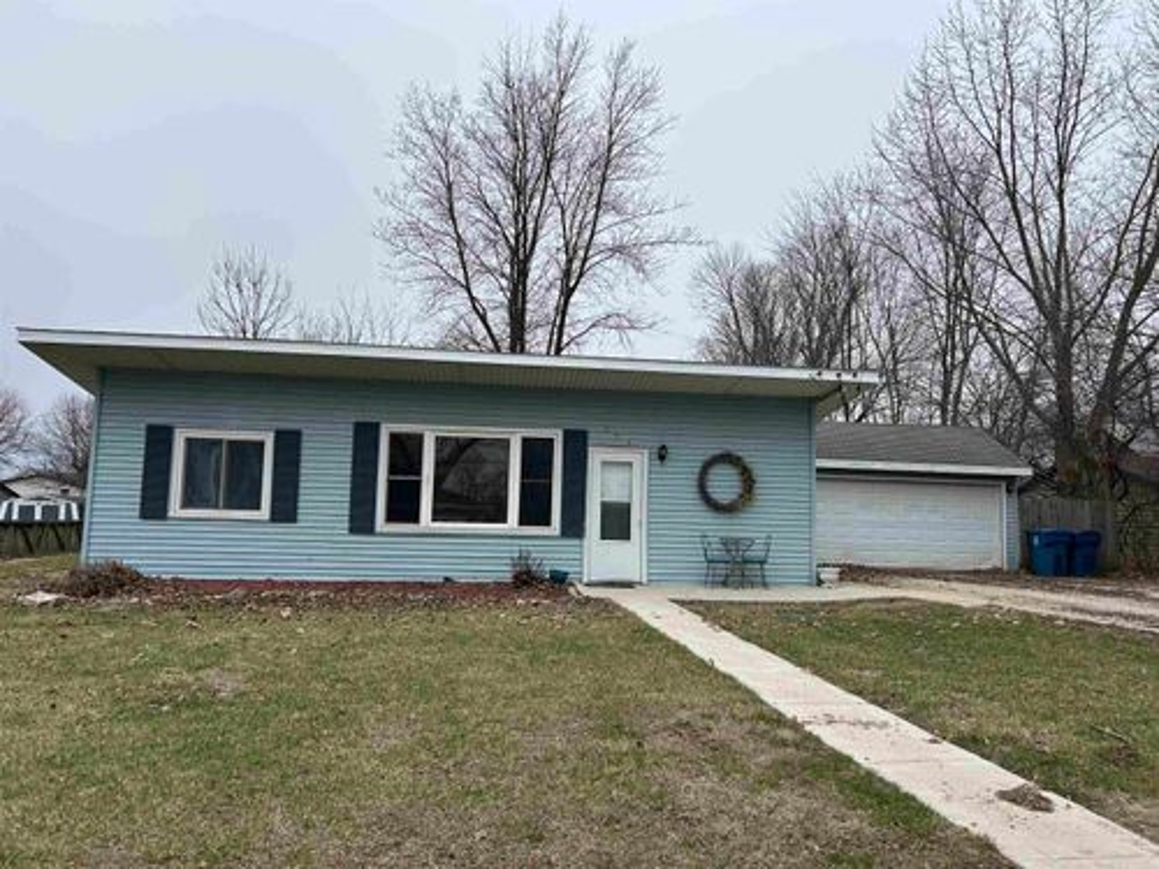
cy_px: 434
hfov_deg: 67.3
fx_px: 871
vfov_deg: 53.1
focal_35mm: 26
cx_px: 580
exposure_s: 1/4444
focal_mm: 5.7
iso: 50
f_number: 1.5
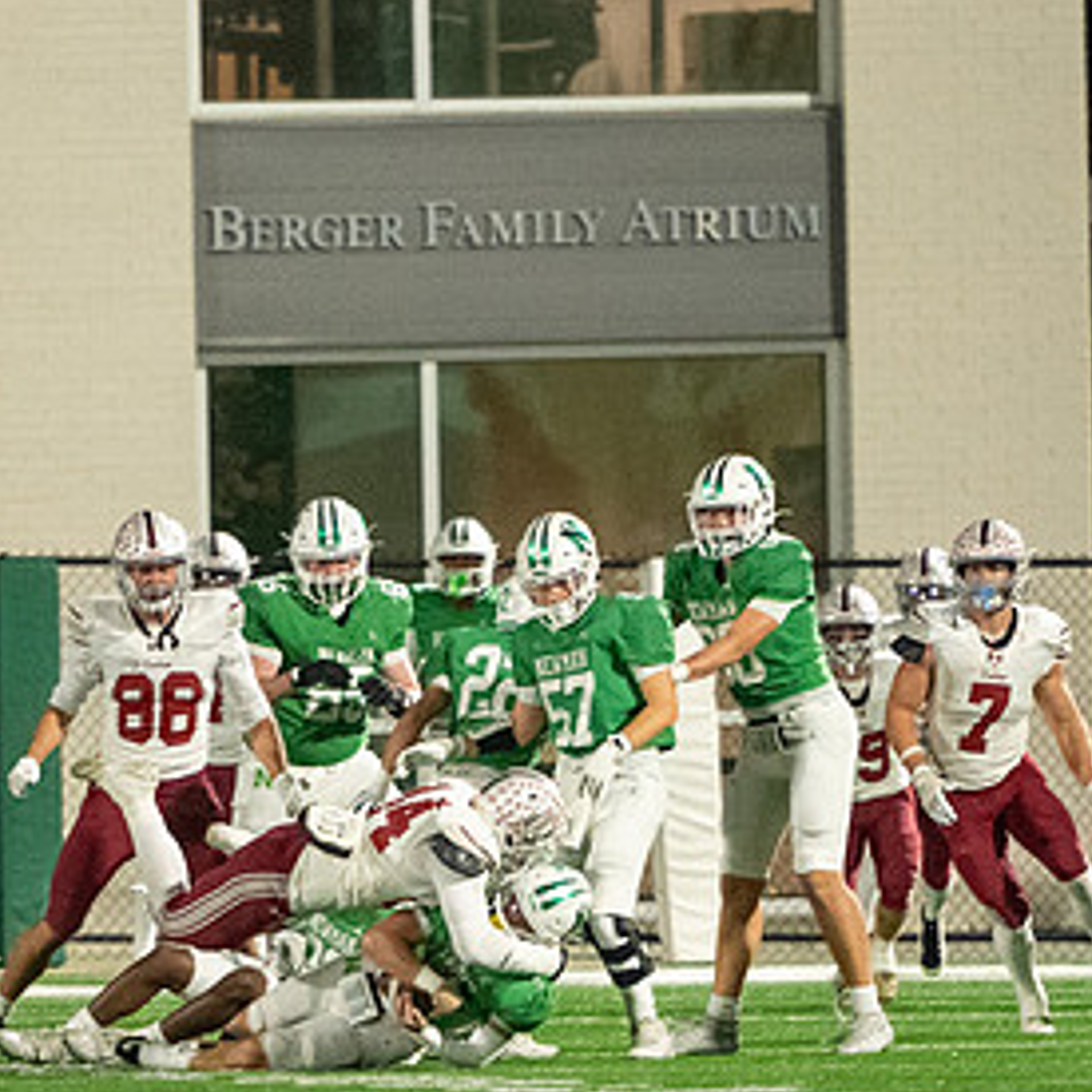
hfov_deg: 2.4
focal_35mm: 728
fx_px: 25983
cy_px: 1016
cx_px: 543
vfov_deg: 2.4
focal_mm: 200
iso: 5000
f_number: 2.8
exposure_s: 1/800
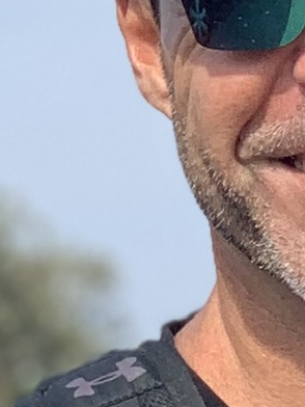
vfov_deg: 7.2
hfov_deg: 5.4
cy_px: 633
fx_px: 3195
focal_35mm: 272
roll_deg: +2.4
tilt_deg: -4.9
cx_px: 372
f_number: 2.4
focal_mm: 6
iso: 16
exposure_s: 1/841
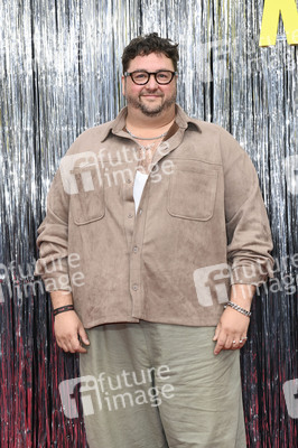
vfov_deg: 28.9
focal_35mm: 70
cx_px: 149
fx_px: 871
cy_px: 224
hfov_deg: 19.4
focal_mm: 70
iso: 640
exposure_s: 1/250
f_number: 5.6
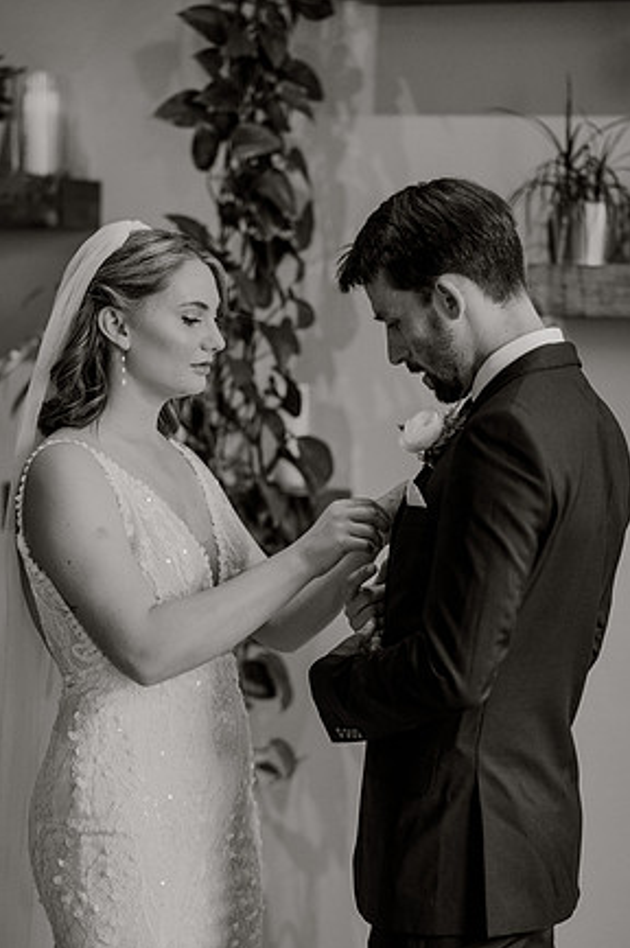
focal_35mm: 109
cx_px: 310
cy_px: 488
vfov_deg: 18.8
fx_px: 2866
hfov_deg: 12.5
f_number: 2.2
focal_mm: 105
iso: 2500
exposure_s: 1/500
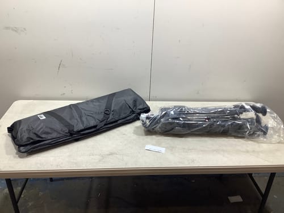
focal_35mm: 31
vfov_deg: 45.4
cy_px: 106
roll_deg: +0.4
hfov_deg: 58.4
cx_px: 142
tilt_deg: -28.1
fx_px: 254
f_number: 2.4
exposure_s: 1/50
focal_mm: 3.3
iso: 50
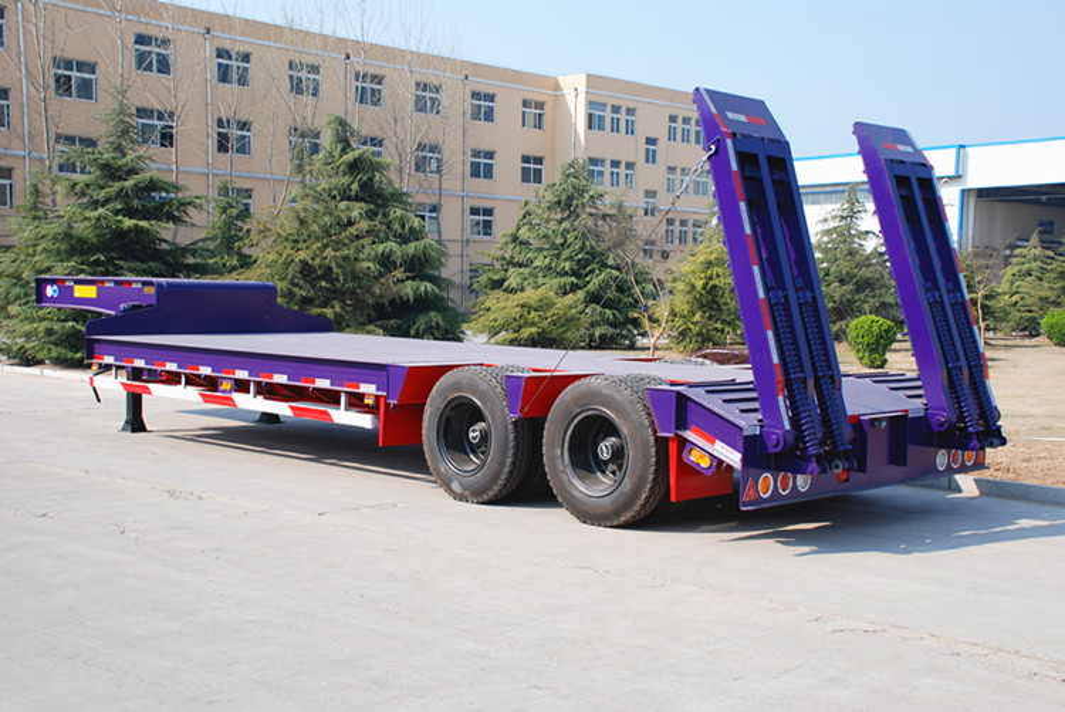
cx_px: 532
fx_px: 1376
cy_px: 356
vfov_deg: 29.0
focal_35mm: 46
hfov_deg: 42.3
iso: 100
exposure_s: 1/160
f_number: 6.3
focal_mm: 31
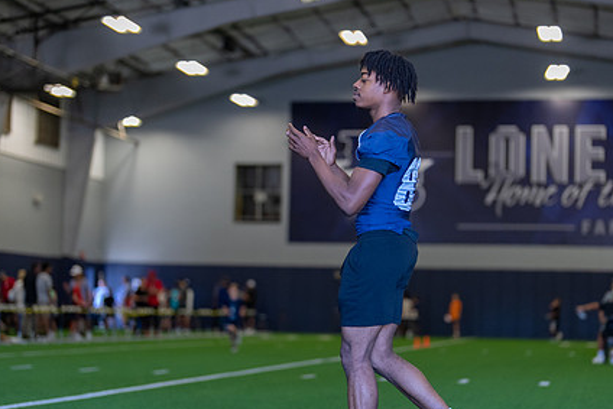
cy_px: 243
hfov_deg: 27.0
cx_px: 353
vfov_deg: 18.2
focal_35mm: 75
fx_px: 1277
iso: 1600
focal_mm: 50
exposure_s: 1/1250
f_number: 1.2
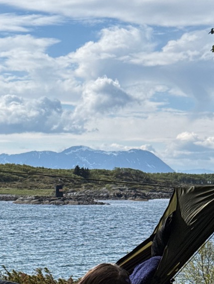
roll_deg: +0.1
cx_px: 36
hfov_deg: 13.8
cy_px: 208
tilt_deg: -2.6
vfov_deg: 18.3
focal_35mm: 107
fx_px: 881
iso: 64
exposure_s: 1/11364
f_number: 1.78
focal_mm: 6.76
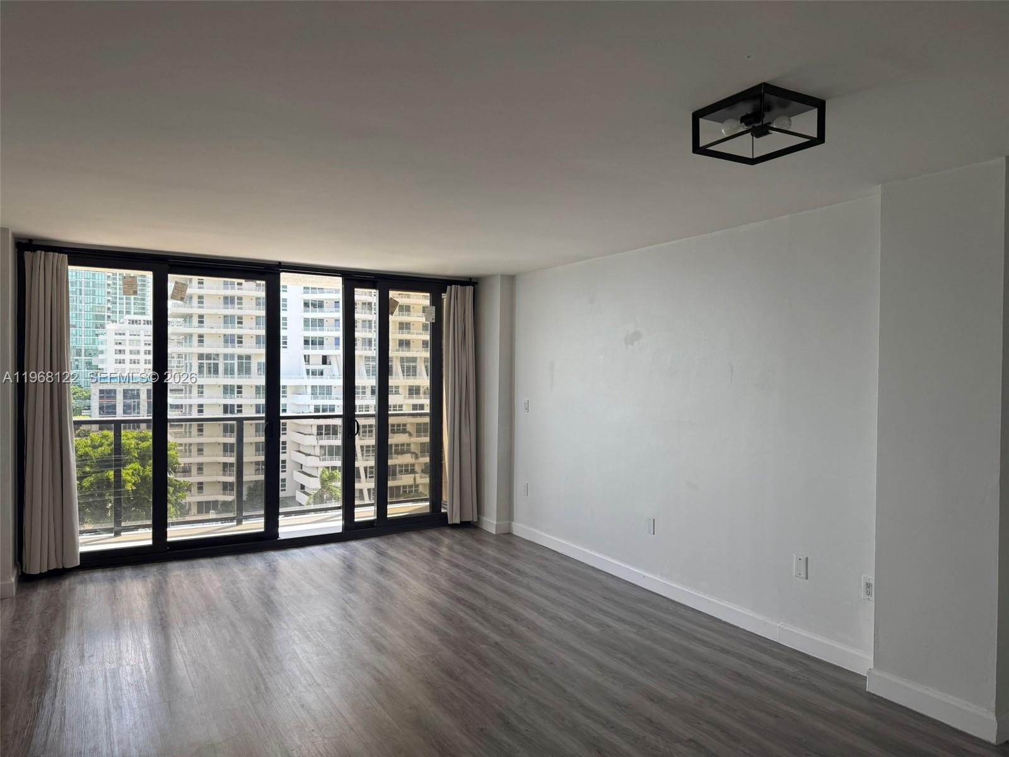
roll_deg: -0.2
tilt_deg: -0.5
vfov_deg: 56.8
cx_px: 504
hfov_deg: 71.6
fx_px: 700
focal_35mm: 24
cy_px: 378
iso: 100
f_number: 1.78
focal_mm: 6.76
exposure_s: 1/521
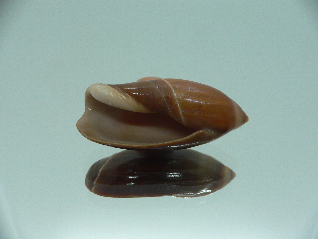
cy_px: 120
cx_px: 159
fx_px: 322
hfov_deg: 52.6
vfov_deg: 40.7
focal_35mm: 35
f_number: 2.8
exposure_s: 1/60
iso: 100
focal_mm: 4.6
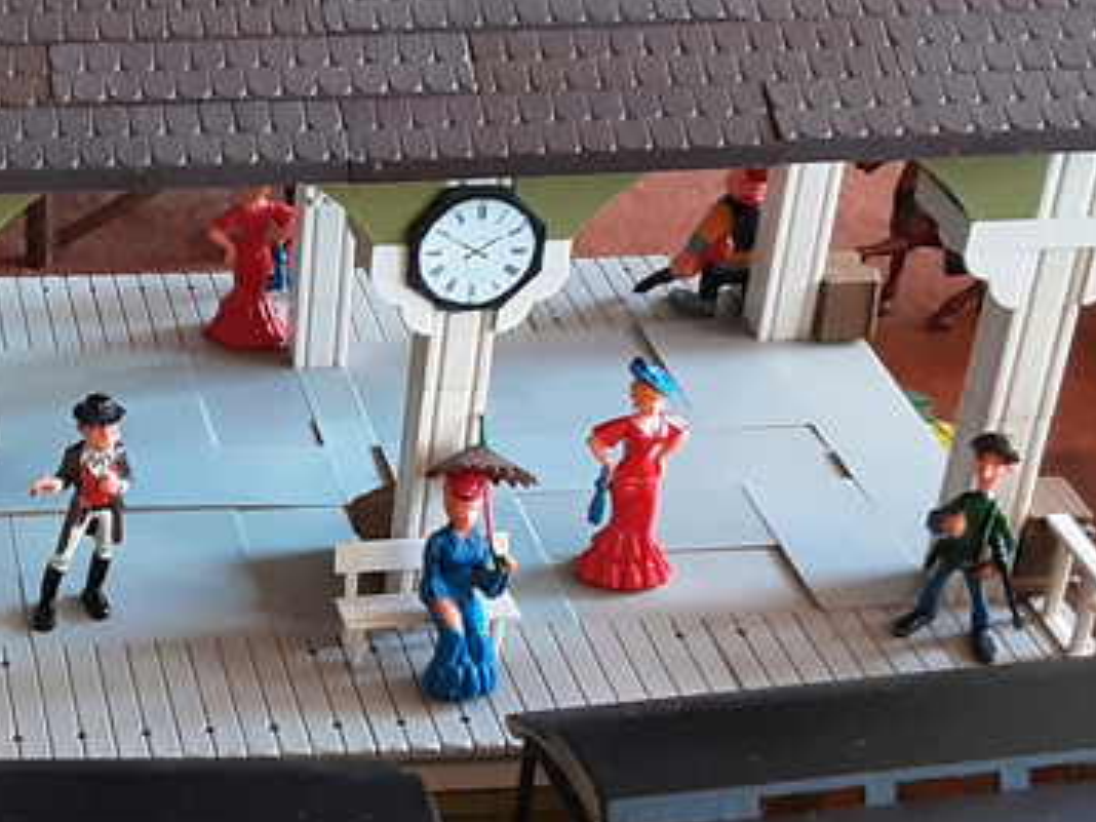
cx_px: -54
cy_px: 440
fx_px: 2660
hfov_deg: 22.2
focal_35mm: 84
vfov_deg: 17.6
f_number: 1.9
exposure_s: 1/25
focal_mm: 2.9
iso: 160
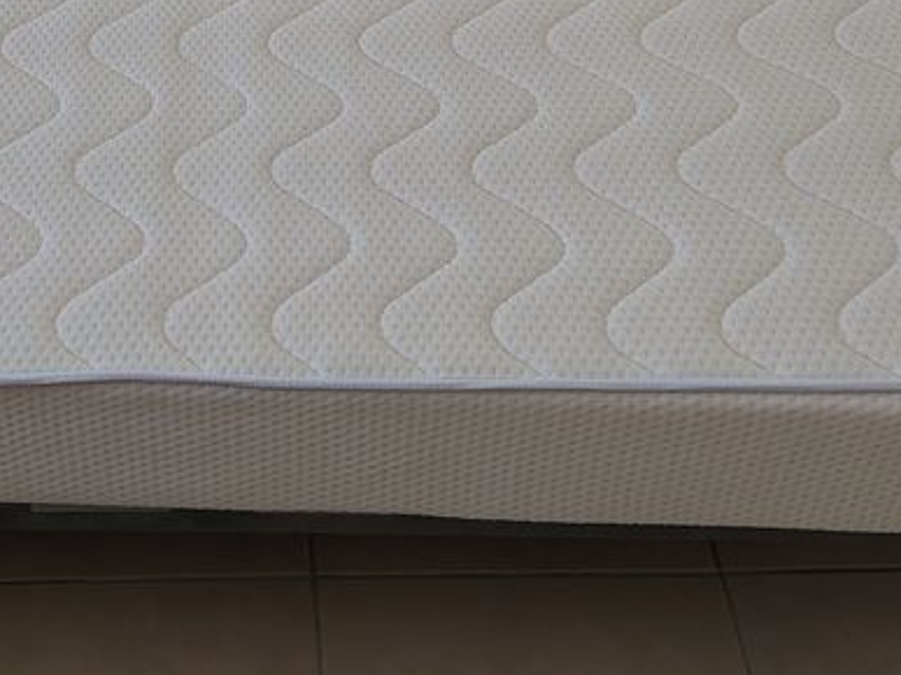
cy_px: -5
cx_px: 114
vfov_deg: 22.7
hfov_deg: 30.0
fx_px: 1613
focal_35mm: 62
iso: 220
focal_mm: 5.56
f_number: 1.8
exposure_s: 1/100
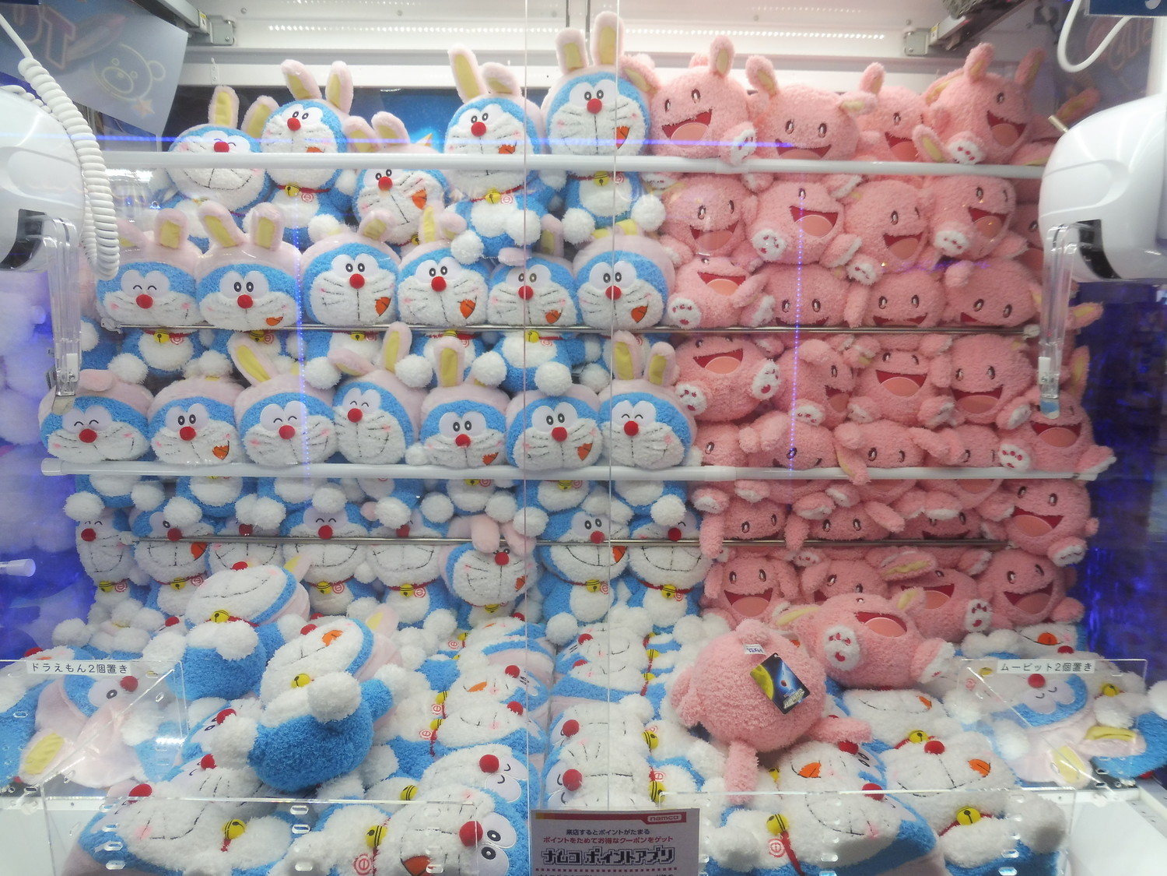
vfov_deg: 56.8
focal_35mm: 24
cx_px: 584
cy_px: 438
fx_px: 809
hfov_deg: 71.6
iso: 100
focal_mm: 4.3
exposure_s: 1/125
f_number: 3.3
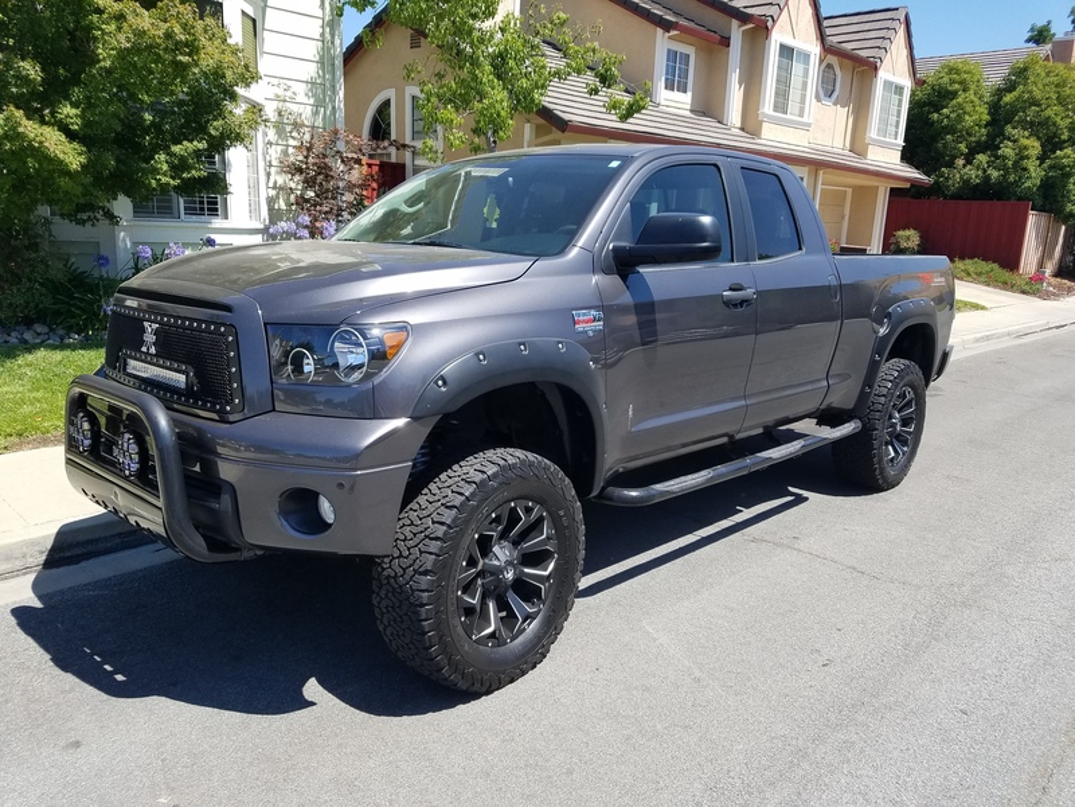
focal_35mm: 26
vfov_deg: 53.1
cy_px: 404
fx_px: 807
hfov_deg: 67.3
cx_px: 538
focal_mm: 4.2
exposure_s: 1/1452
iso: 50
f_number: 1.7
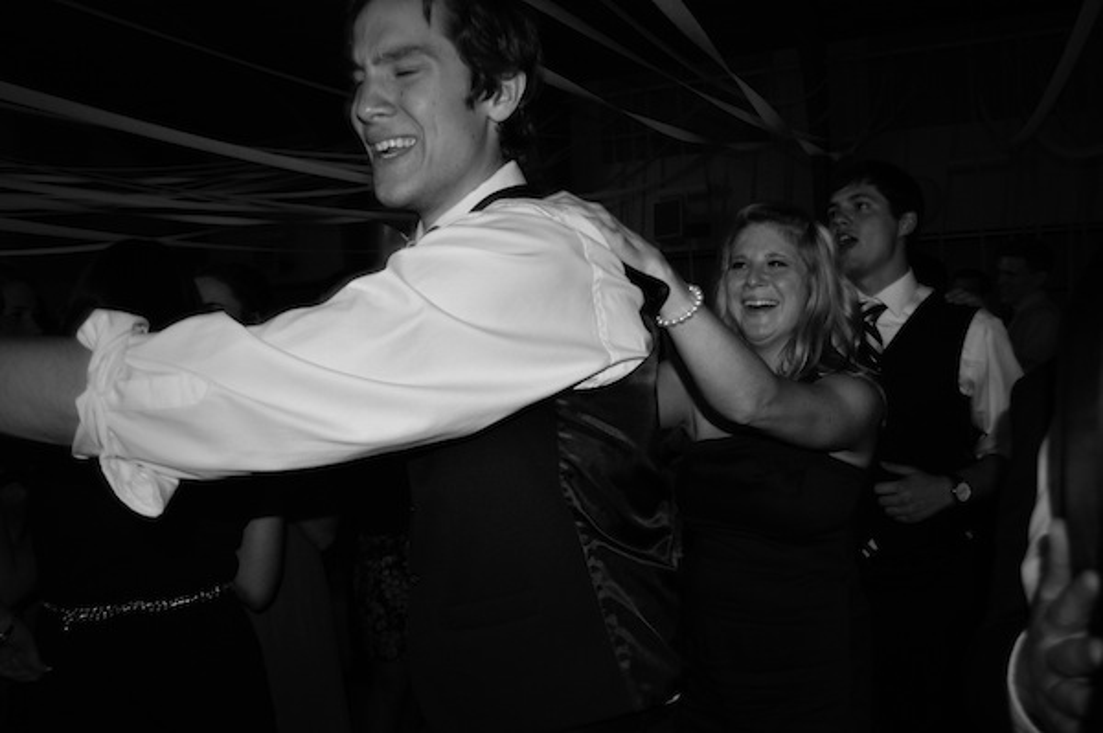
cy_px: 366
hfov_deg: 67.4
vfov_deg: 47.9
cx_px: 552
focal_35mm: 27
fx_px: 827
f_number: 3.5
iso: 560
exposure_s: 1/60
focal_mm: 18
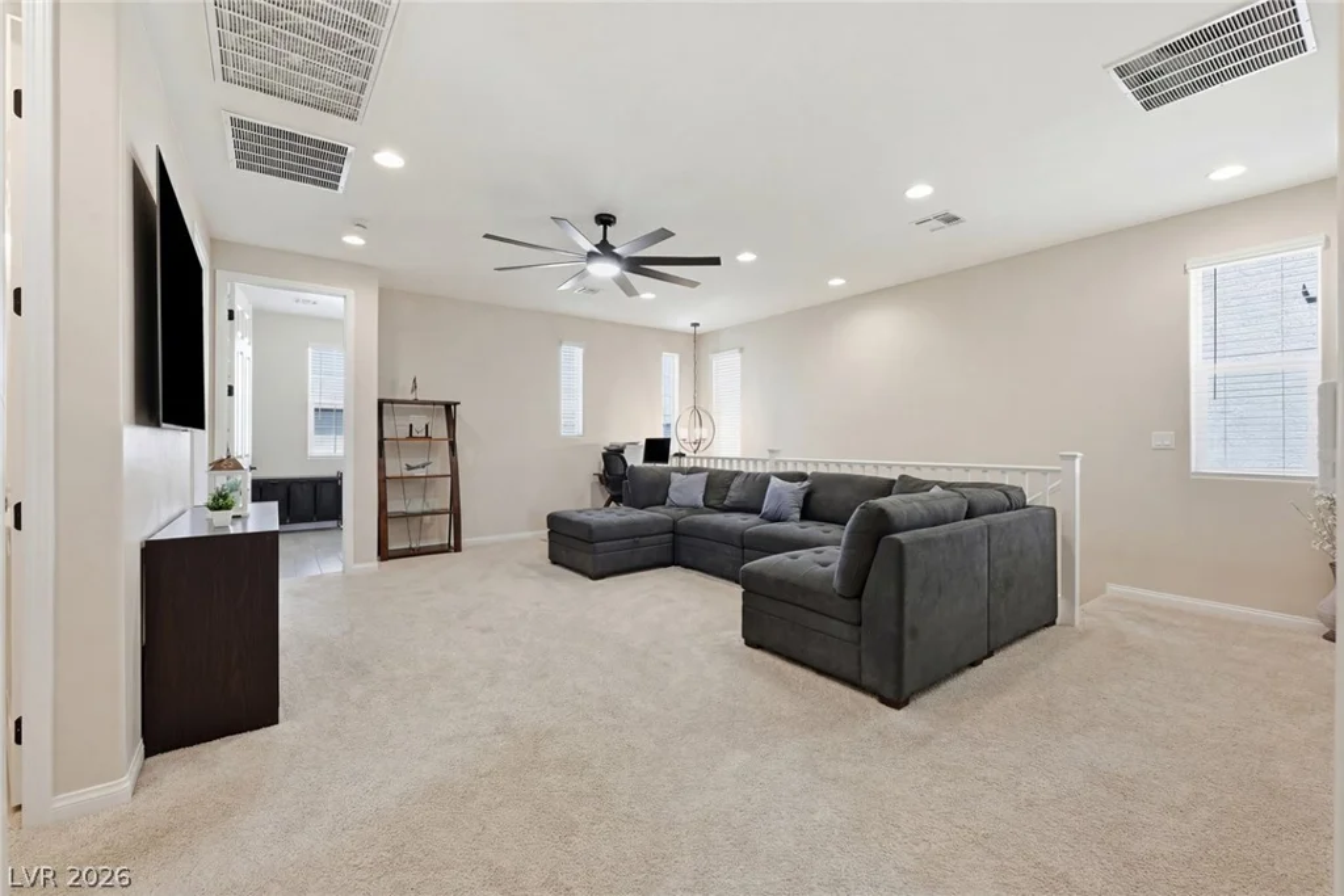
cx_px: 672
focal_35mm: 14
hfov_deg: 102.3
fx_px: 541
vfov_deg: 79.2
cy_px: 448
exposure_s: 1/125
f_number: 9
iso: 500
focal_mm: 14.5
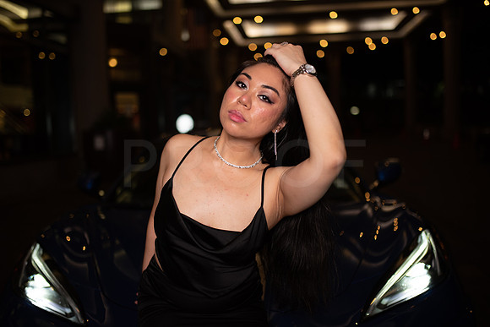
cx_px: 245
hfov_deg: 54.4
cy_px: 164
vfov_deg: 37.9
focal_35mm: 35
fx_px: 476
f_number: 1.4
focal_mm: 35
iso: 500
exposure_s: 1/640
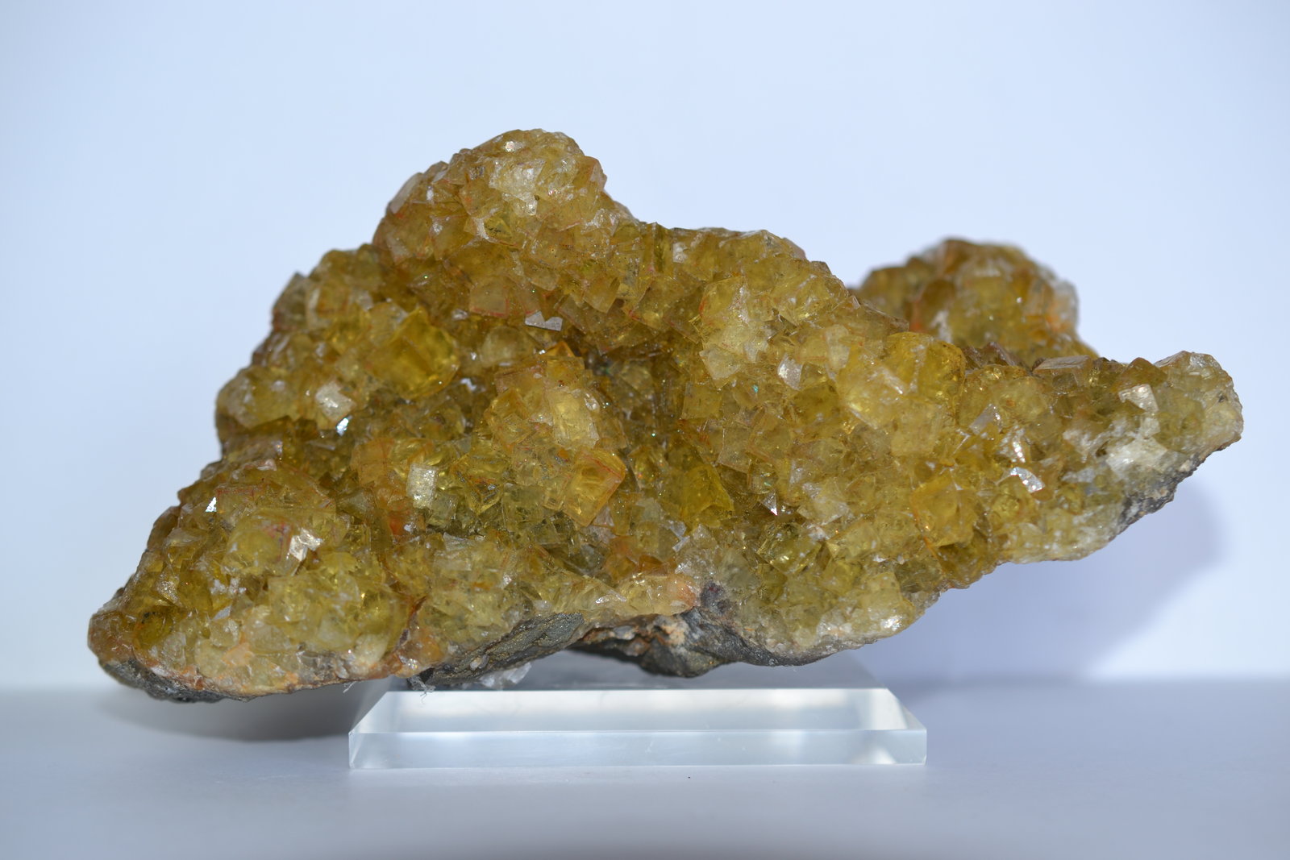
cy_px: 430
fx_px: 2150
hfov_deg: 33.4
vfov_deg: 22.6
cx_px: 645
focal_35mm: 60
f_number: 4.5
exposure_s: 1/200
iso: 100
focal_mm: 40
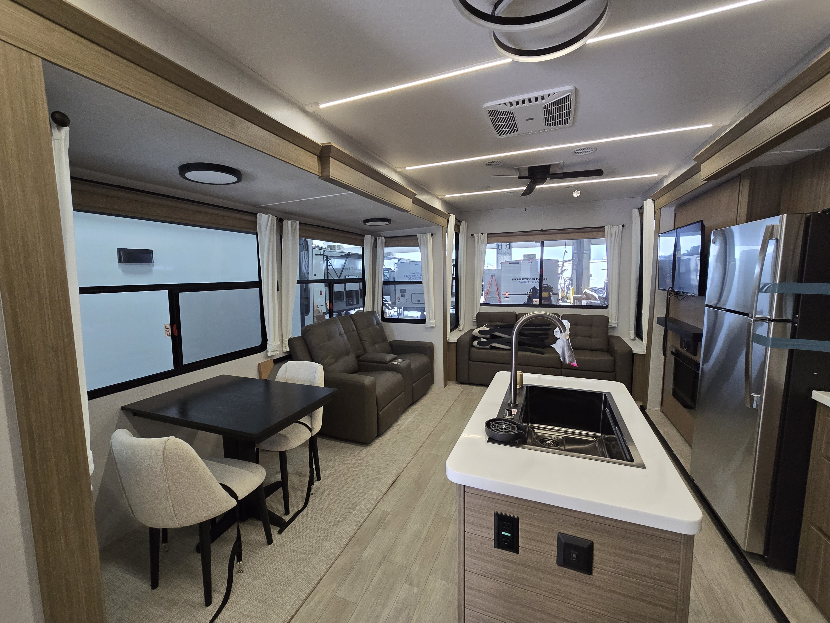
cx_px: 415
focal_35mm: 13
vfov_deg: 89.9
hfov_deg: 106.2
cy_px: 312
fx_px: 312
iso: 250
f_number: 2.2
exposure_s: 1/71
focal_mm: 2.2
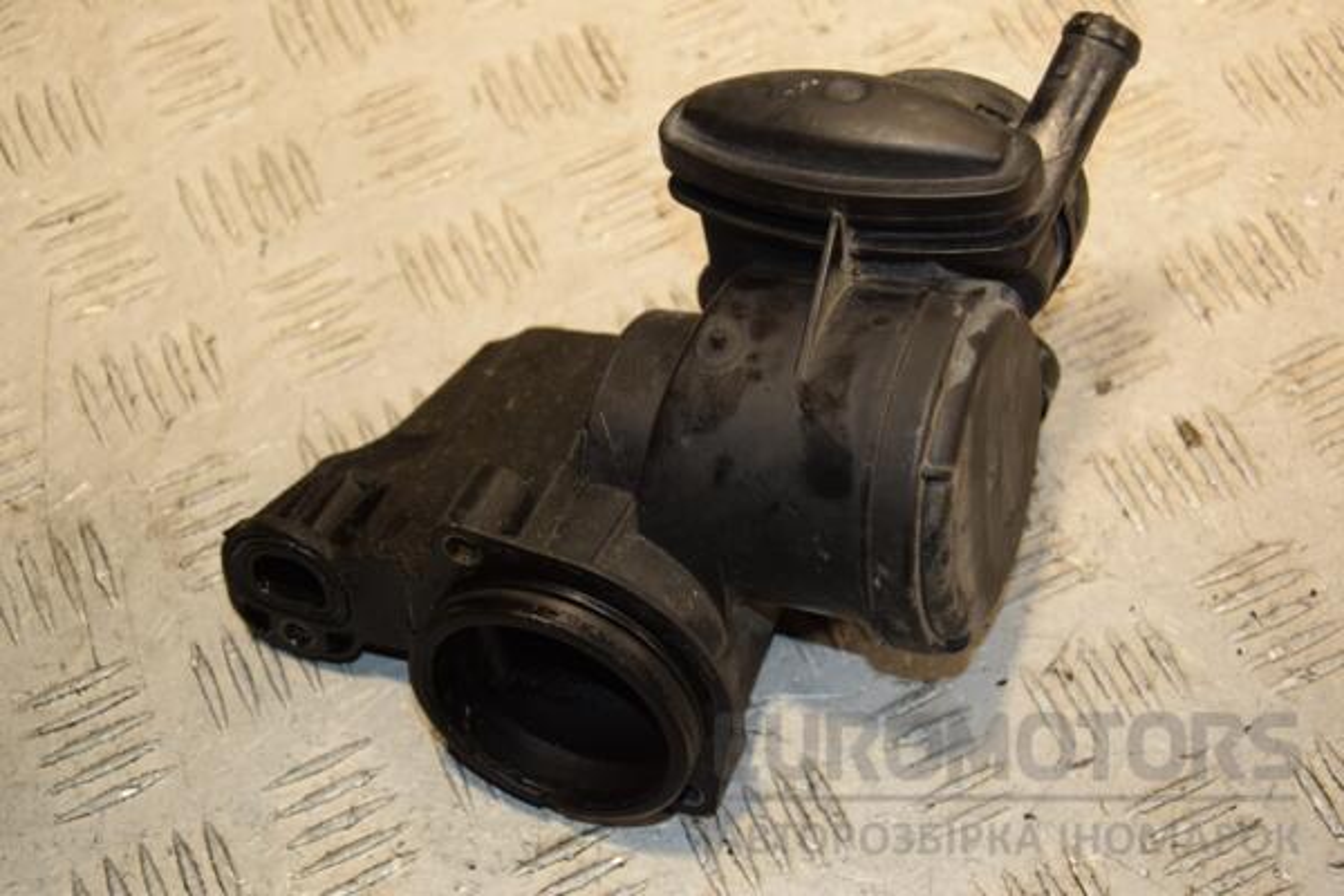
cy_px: 448
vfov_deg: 18.9
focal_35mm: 72
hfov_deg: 28.1
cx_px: 672
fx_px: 2688
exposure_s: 1/200
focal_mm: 48
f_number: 5
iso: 800
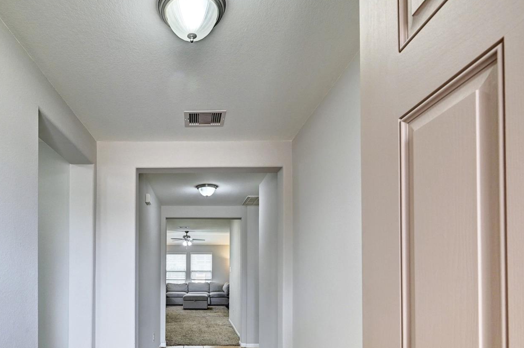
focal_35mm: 23
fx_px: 334
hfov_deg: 74.6
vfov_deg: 52.3
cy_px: 267
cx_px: 190
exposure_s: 1/13
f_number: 8
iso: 400
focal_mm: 14
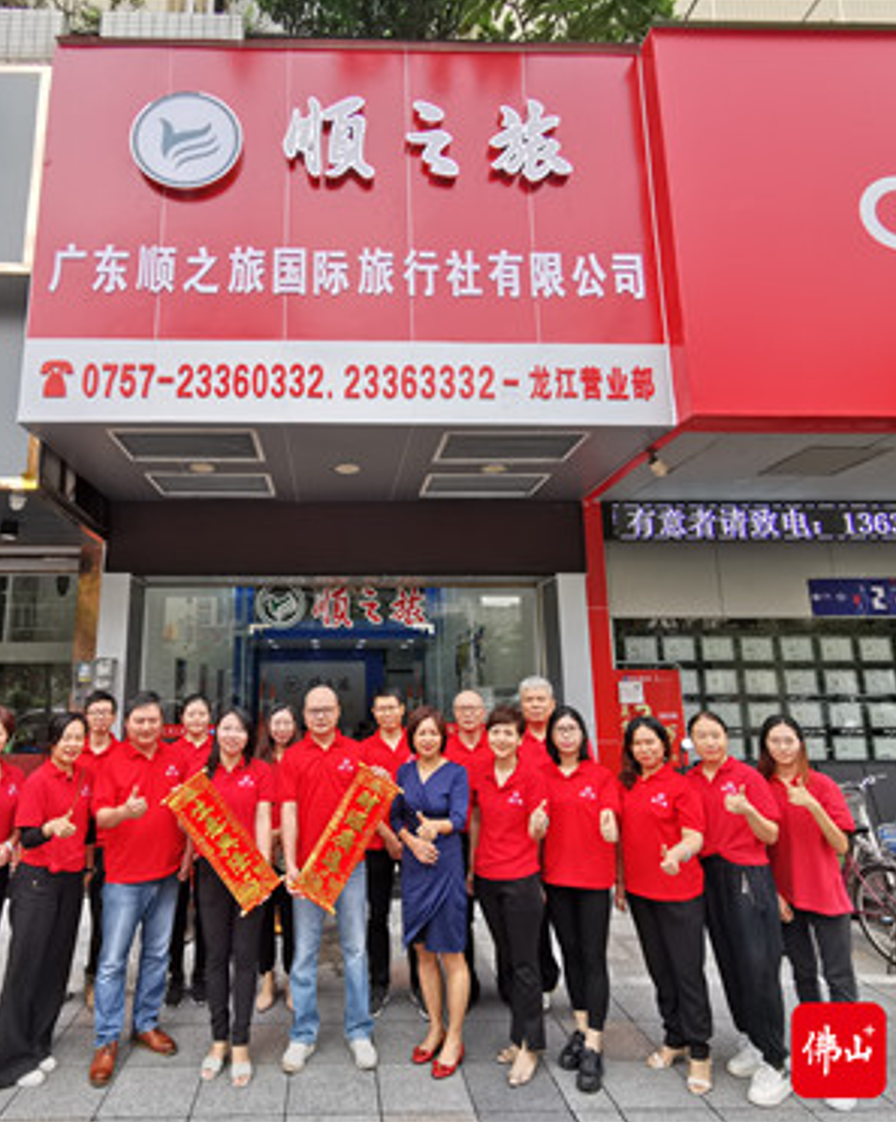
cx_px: 350
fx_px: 697
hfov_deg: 64.7
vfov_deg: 77.7
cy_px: 559
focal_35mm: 21
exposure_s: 1/355
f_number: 2.2
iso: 50
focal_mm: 2.35
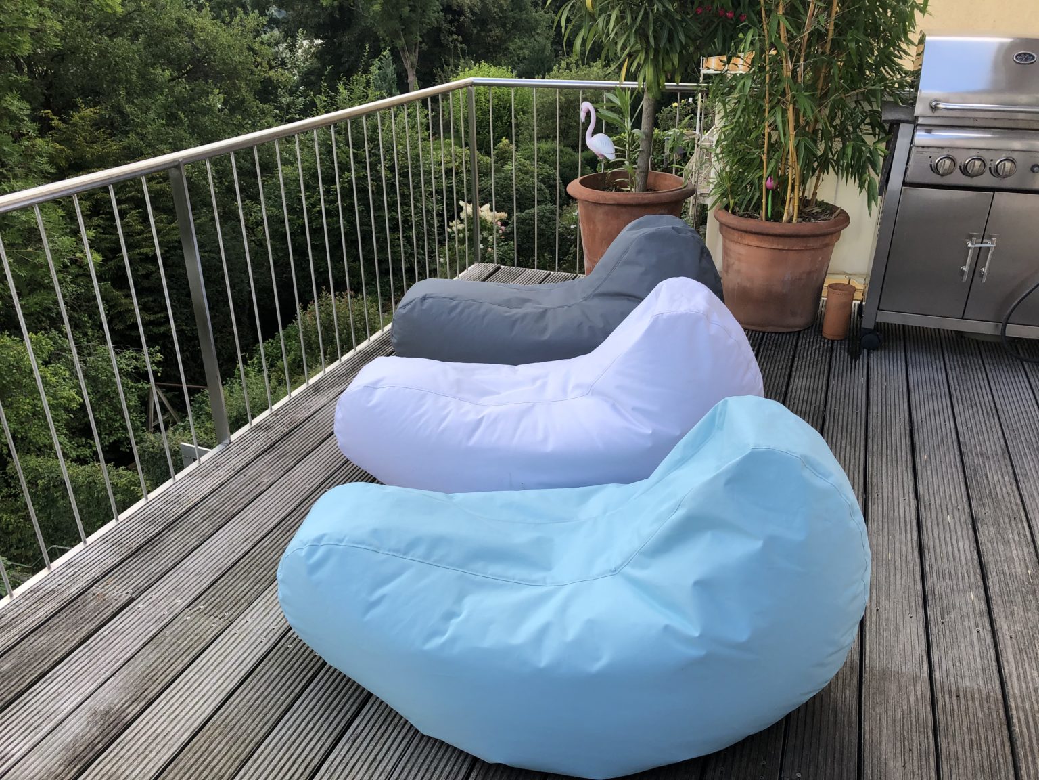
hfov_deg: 63.4
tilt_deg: -25.9
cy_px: 390
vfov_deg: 49.7
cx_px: 520
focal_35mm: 28
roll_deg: +0.8
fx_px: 840
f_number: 1.8
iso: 20
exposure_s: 1/428
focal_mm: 4
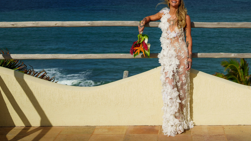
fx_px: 459
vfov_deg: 17.2
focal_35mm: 69
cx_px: 190
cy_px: 11
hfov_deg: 30.0
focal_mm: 35
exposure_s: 1/8000
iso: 100
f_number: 2.5
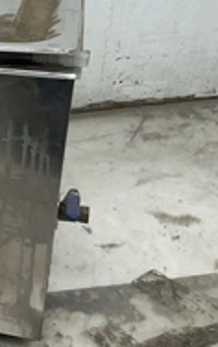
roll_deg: -0.3
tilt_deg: -27.0
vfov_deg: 32.2
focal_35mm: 63
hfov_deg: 18.0
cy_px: 114
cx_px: -129
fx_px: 597
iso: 40
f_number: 1.8
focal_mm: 3
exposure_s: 1/120
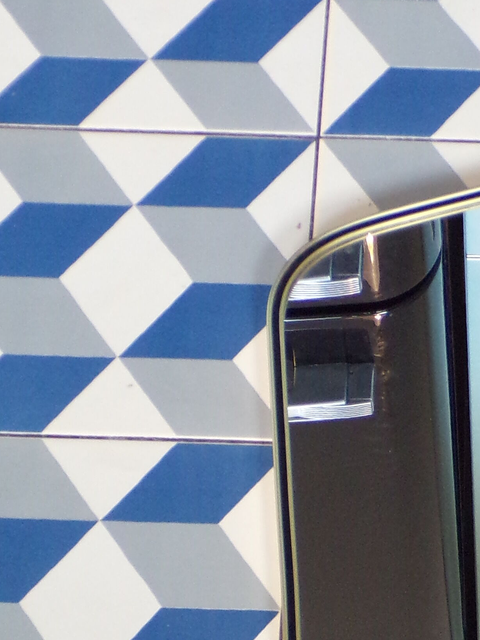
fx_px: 2182
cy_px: 700
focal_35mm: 118
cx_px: 606
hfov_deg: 12.2
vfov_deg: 16.2
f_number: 3.4
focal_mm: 7.6
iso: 284
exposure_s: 1/17
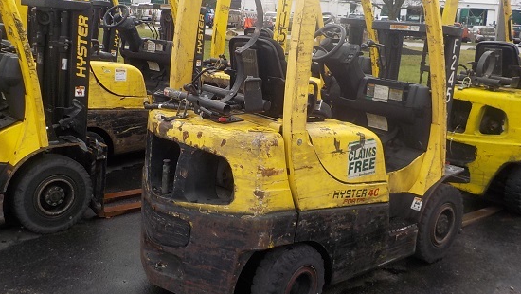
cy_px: 111
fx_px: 525
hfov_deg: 52.8
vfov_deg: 31.1
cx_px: 253
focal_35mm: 38
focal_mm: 4.1
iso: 125
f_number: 3.3
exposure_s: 1/160
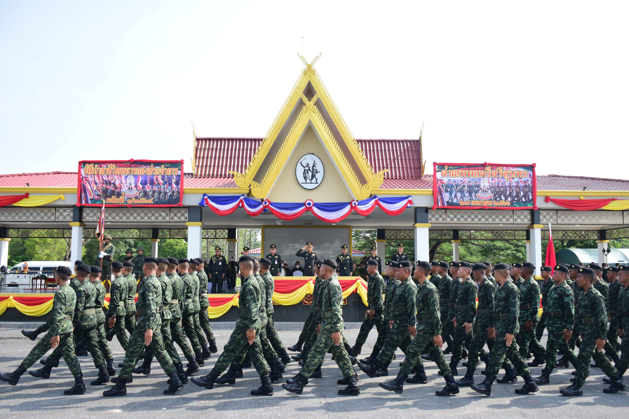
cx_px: 314
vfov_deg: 40.0
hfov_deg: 57.2
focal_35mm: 33
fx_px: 577
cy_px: 210
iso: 800
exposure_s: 1/2500
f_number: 3.5
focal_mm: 22
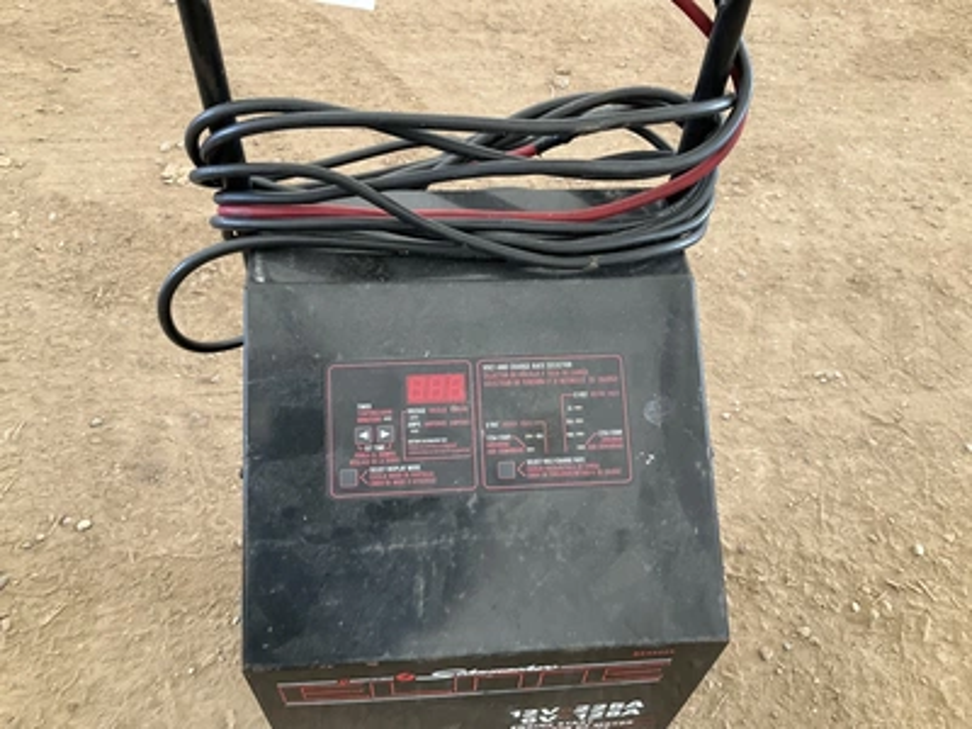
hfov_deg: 61.7
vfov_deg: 48.2
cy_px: 364
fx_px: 814
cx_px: 486
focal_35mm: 29
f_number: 1.8
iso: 64
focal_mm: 3
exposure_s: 1/84
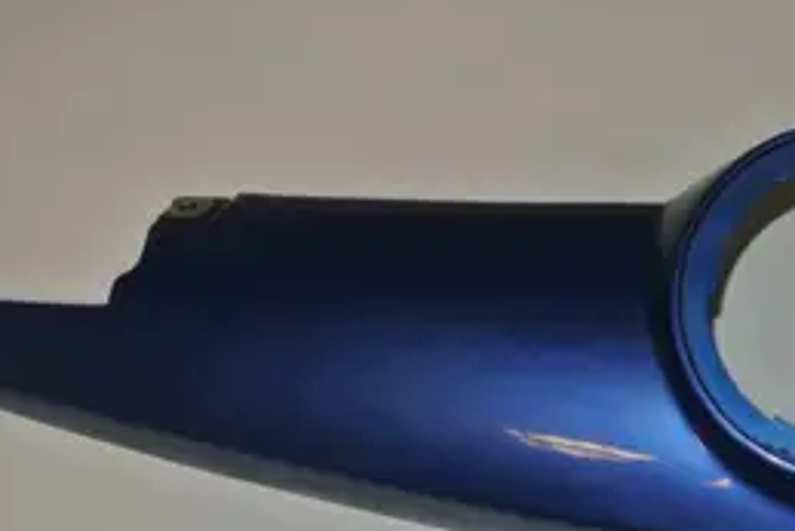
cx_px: 691
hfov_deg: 24.4
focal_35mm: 81
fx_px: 1790
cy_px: 417
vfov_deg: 16.8
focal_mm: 14.5
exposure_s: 1/60
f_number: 4
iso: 200
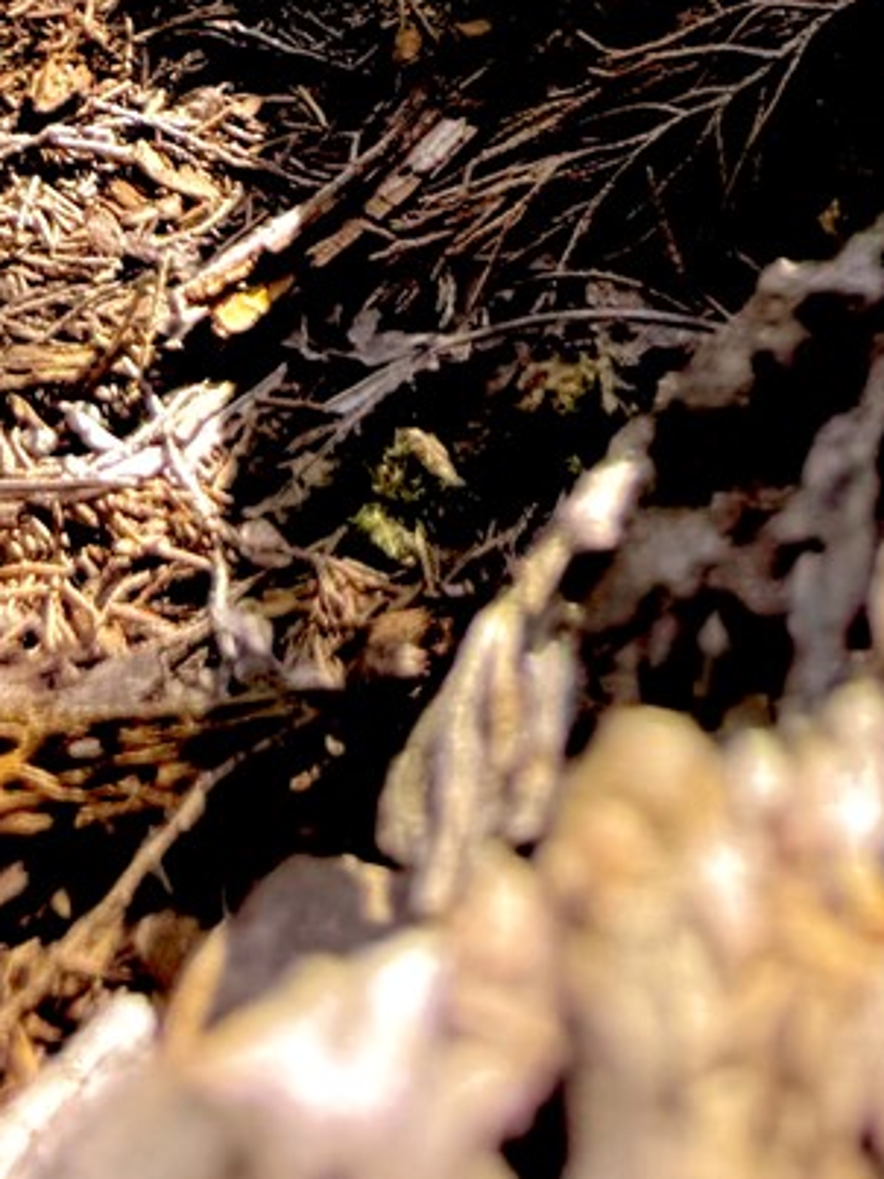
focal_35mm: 122
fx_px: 4156
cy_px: -1679
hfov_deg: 11.8
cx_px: 1115
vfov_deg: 12.5
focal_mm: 6.76
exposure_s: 1/812
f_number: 1.78
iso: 80
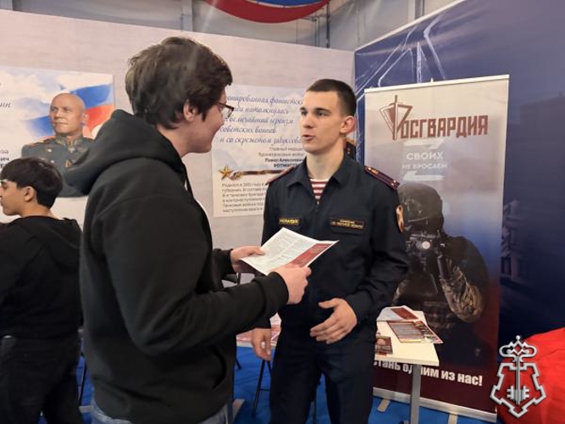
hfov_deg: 71.6
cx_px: 282
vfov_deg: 56.8
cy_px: 212
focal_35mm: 24
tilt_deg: -3.9
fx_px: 392
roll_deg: -2.9
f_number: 1.78
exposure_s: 1/33
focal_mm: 6.76
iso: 800
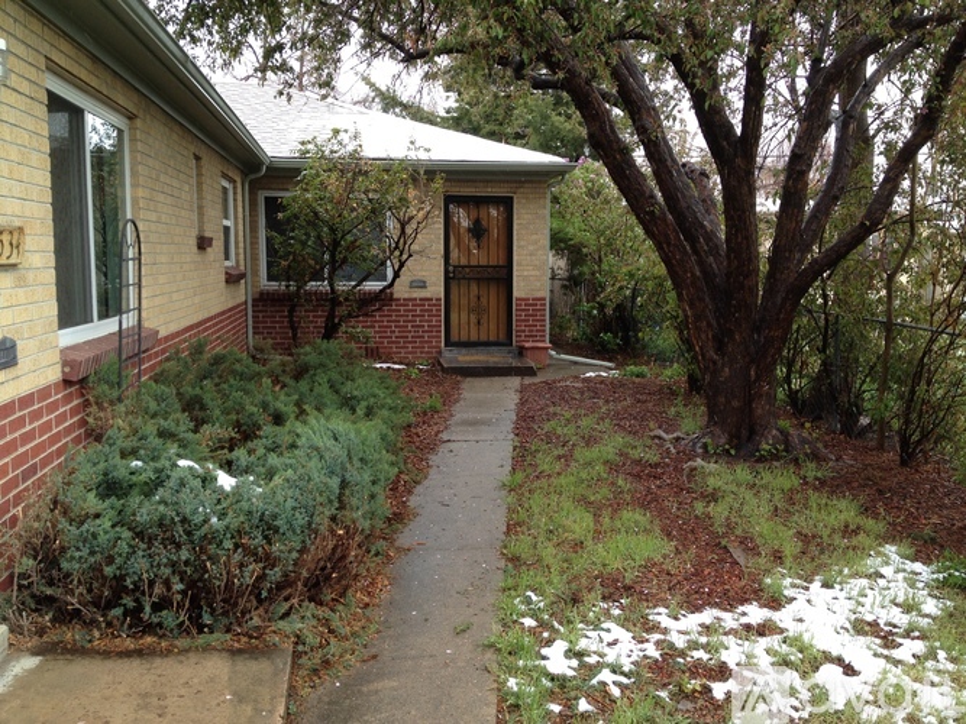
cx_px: 483
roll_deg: -1.3
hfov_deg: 52.6
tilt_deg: -6.4
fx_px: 977
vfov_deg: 40.7
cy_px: 362
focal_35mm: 35
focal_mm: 4.28
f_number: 2.4
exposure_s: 1/260
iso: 50
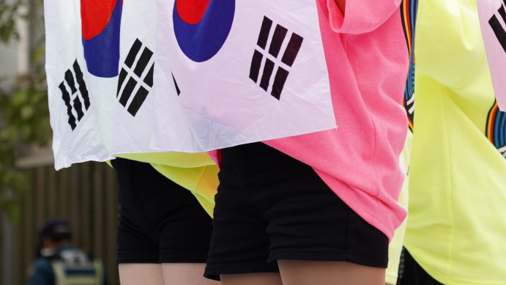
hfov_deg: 8.2
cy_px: -24
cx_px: 372
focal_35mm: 262
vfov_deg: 4.6
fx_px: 3516
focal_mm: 96
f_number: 4.5
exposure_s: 1/250
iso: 100
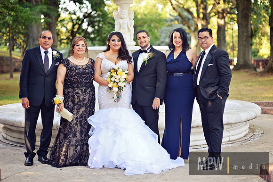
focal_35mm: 85
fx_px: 644
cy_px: 91
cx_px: 136
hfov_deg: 23.9
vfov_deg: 16.1
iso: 400
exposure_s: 1/400
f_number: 2.8
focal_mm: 85
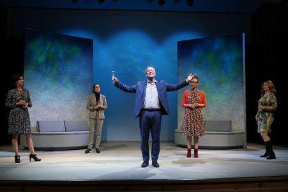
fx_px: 288
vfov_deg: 36.8
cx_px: 144
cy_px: 96
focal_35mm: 36
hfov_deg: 53.2
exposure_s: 1/200
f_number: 5.6
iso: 2000
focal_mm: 36
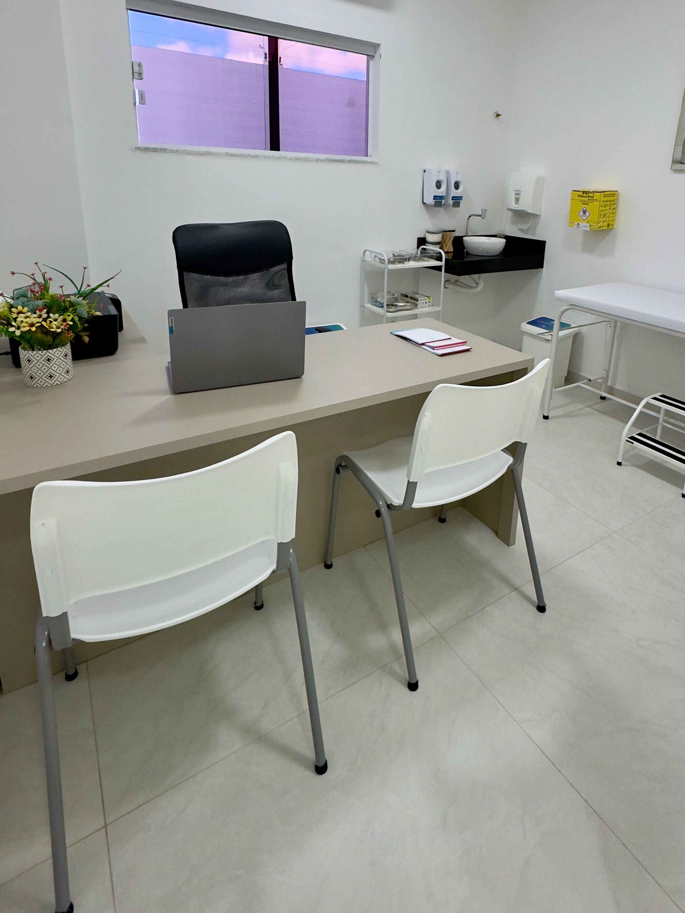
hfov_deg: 65.6
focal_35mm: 20
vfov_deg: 79.4
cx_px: 394
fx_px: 528
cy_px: 314
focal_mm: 2.22
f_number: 2.2
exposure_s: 1/120
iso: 160
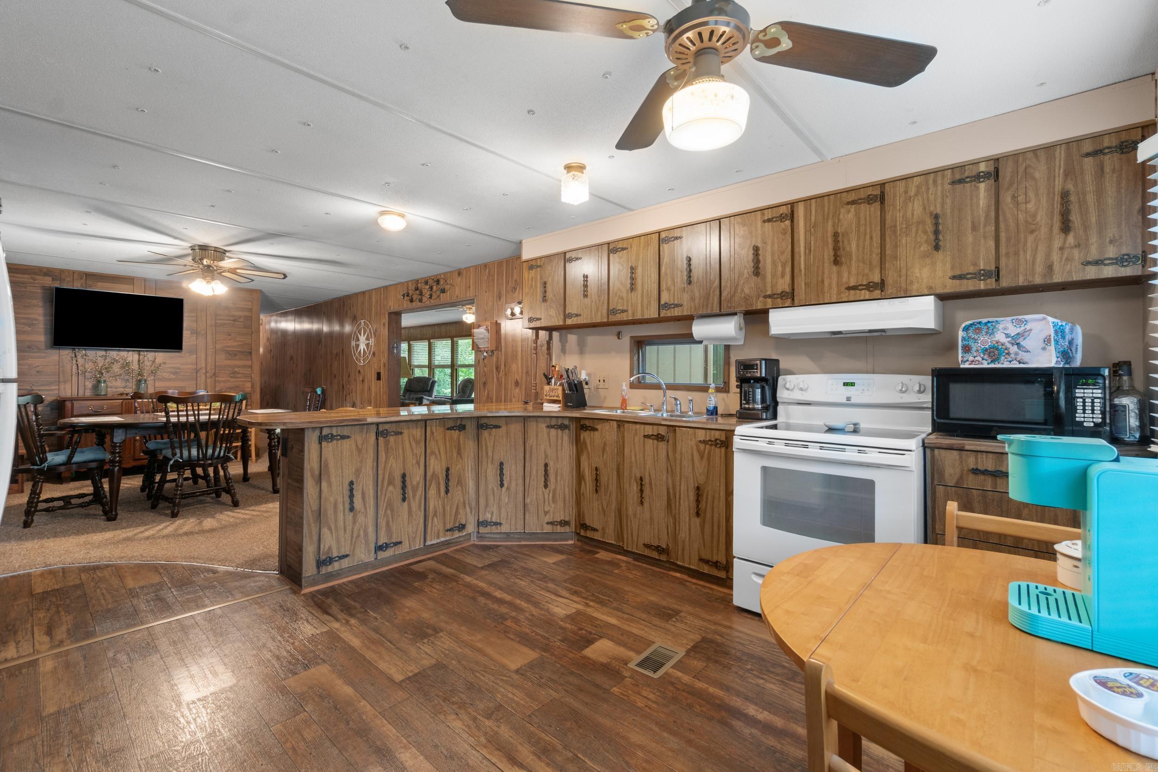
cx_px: 579
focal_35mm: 15
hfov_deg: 100.4
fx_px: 482
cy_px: 386
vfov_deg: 77.3
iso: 250
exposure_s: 2
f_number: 9
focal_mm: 10
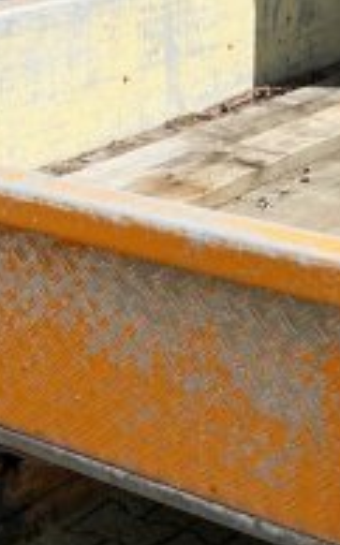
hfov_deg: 14.3
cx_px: 70
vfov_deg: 22.7
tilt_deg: -19.0
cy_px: 354
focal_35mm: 91
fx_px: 1351
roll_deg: -1.0
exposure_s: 1/4831
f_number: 1.5
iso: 50
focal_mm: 5.7
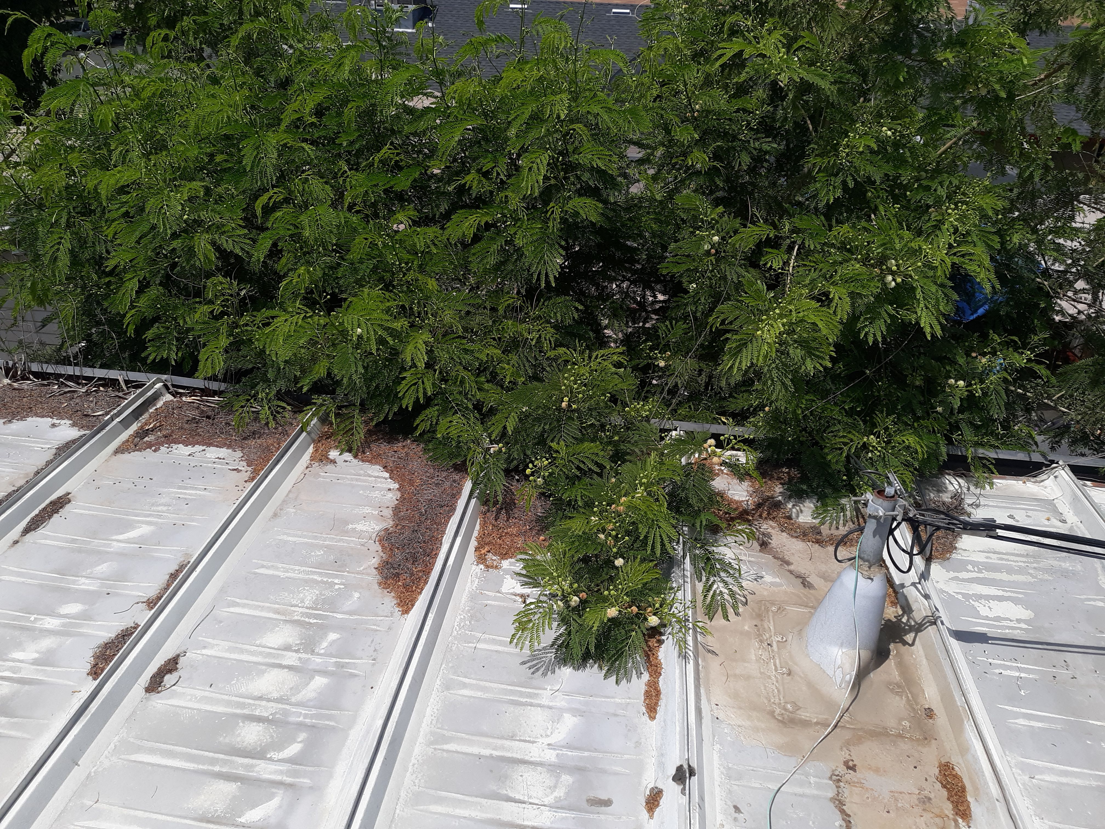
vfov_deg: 49.7
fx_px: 894
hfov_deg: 63.4
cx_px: 552
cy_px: 414
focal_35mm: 28
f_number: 1.7
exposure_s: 1/2695
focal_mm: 3.7
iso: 40
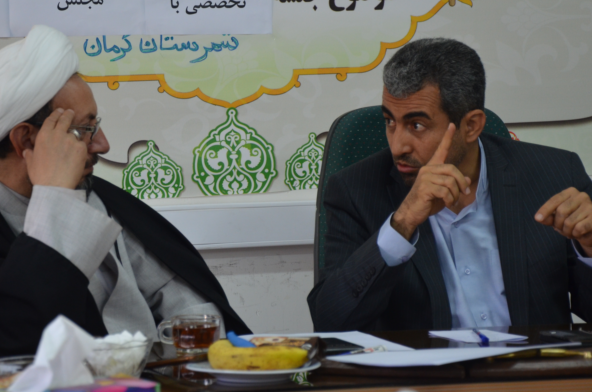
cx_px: 264
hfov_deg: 16.6
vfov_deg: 11.0
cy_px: 150
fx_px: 2035
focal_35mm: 124
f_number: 5.3
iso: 800
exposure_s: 1/50
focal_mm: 66
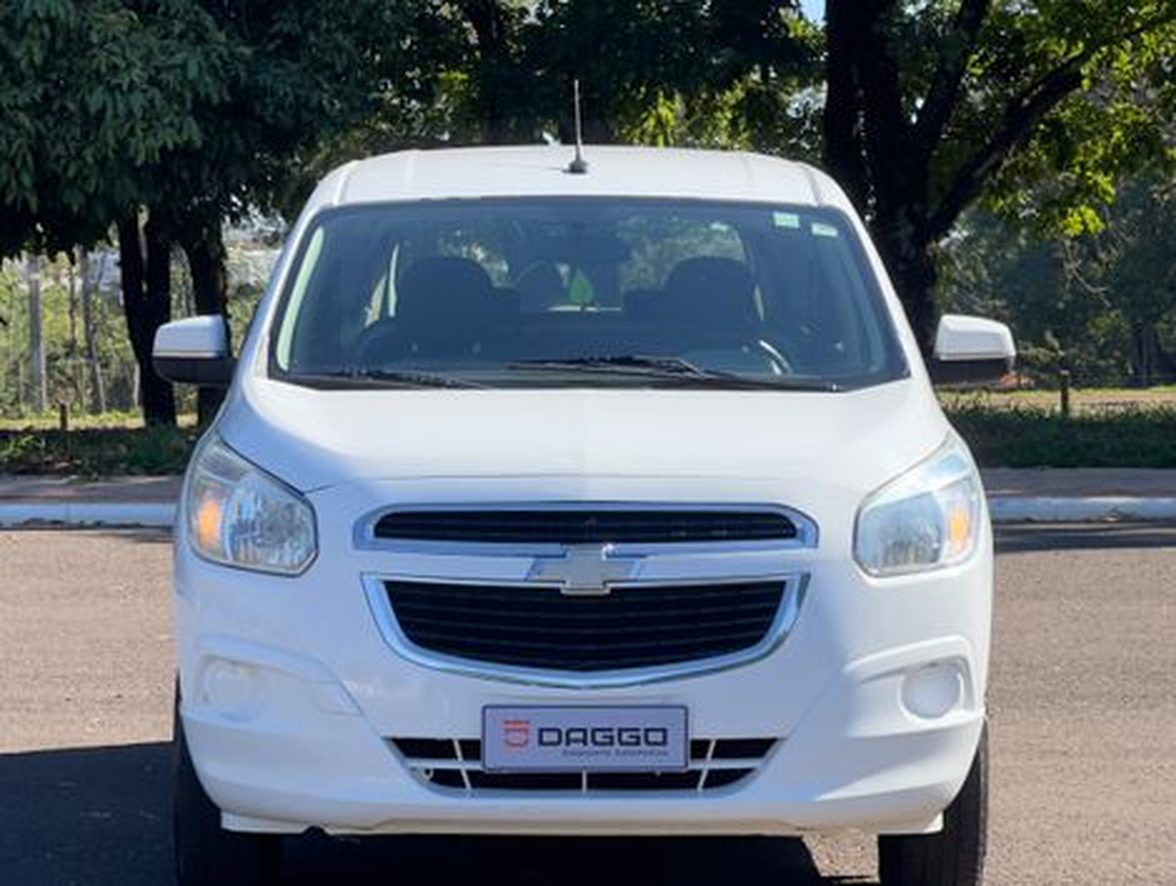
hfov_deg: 25.3
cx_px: 588
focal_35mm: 77
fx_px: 2620
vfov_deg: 19.2
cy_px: 443
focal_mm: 9
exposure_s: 1/260
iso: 25
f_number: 2.8
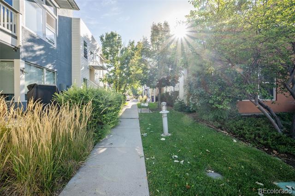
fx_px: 123
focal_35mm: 15
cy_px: 98
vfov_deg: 77.3
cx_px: 148
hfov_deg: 100.4
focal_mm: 15
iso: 400
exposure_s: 1/250
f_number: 9
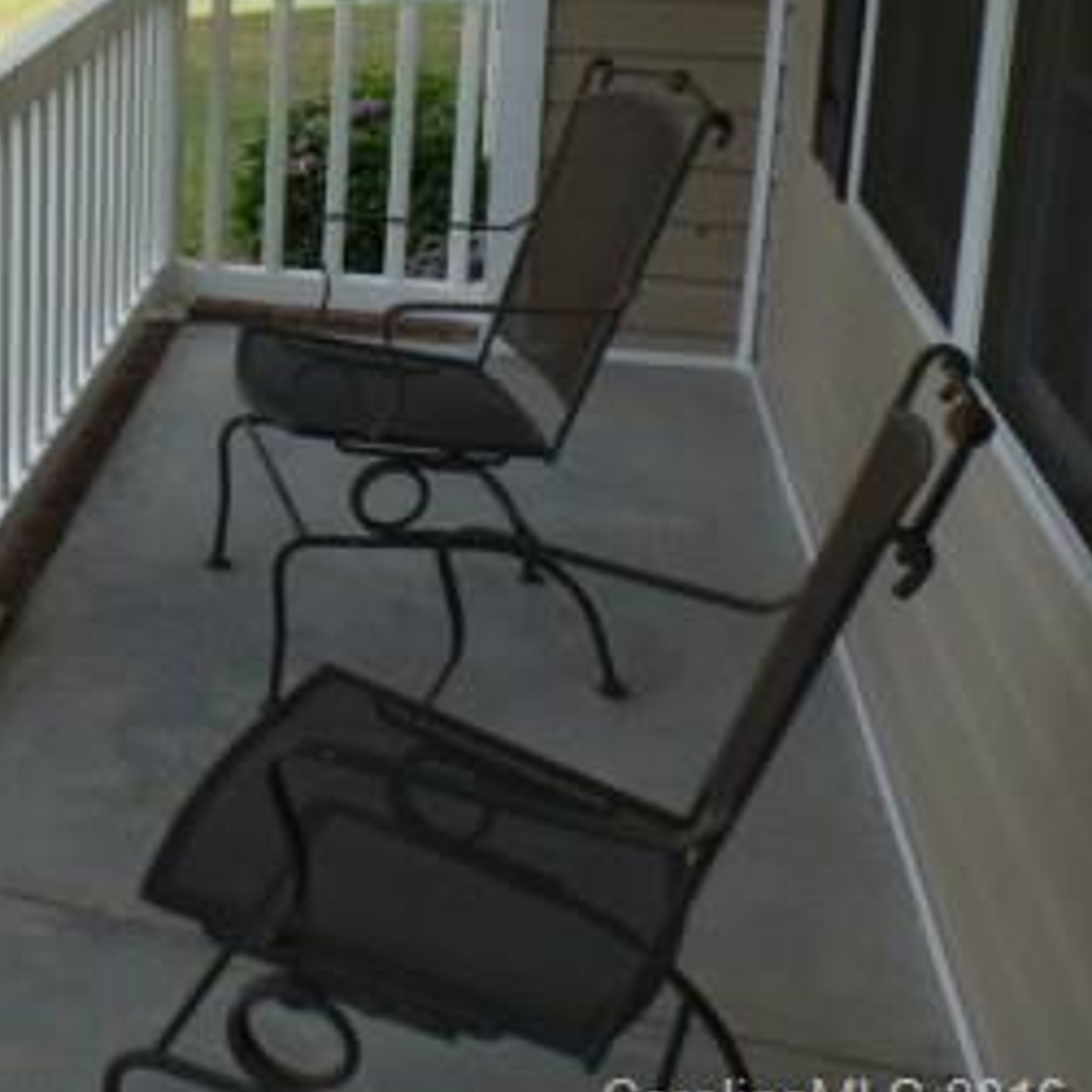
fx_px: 1927
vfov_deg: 30.2
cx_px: -291
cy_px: 100
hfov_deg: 27.1
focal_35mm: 54
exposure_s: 1/200
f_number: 4
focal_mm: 4.3
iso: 100
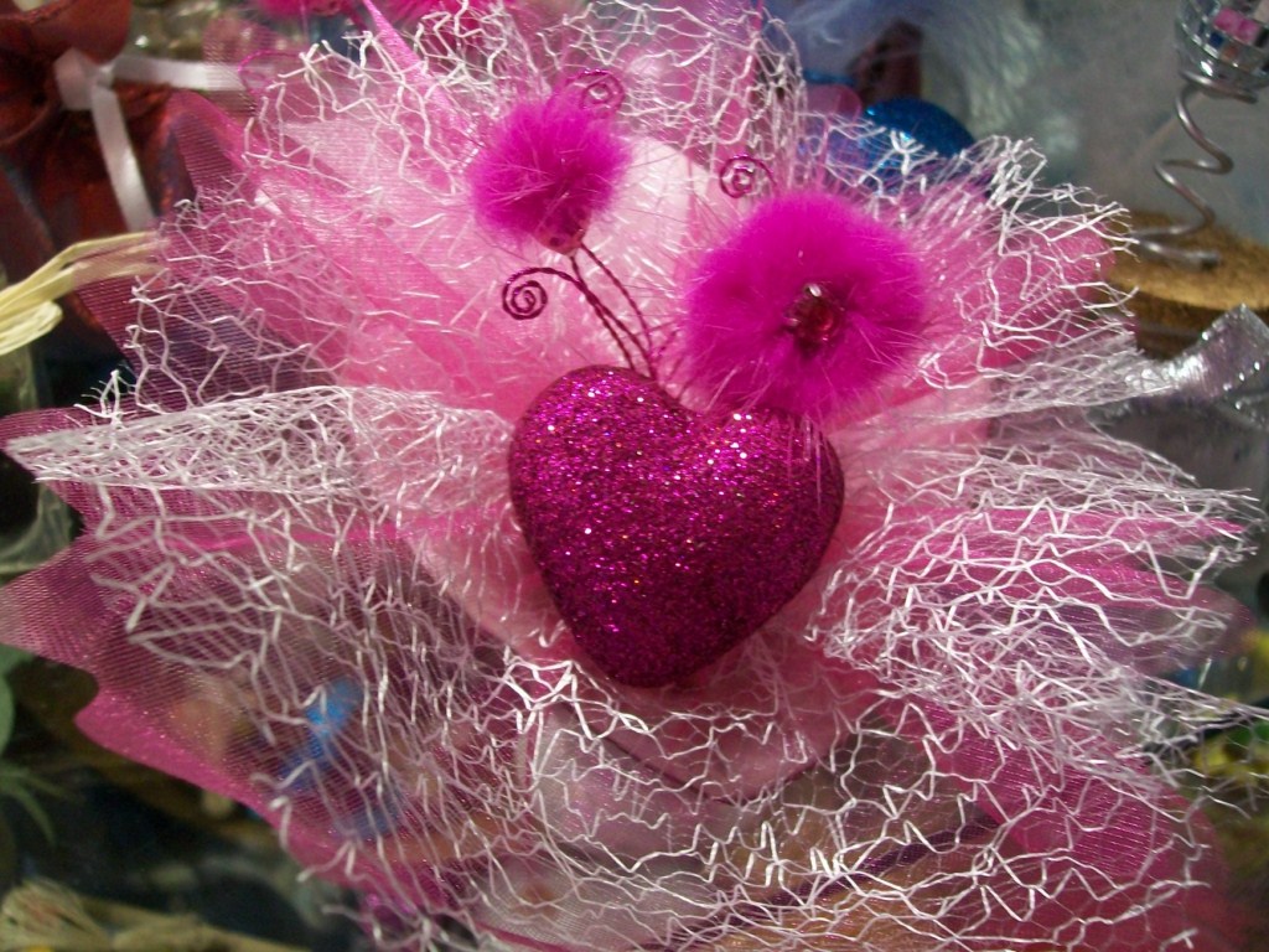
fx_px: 1320
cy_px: 476
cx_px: 634
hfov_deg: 51.4
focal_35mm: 36
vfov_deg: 39.7
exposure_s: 1/40
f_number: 2.7
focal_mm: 6
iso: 160
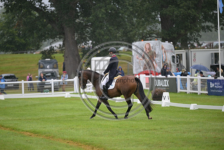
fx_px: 1245
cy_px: 75
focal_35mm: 200
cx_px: 112
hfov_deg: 10.3
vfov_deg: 6.9
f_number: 3.2
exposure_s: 1/1250
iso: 500
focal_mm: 200
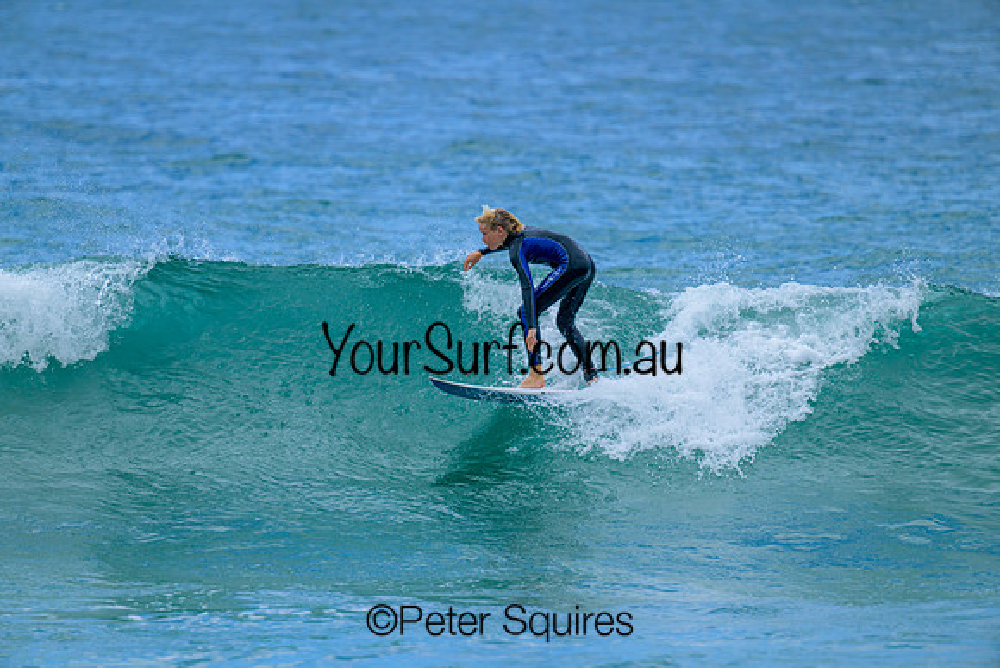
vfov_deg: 2.5
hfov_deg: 3.7
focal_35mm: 560
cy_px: 334
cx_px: 500
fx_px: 15558
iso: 450
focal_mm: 560
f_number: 8
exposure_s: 1/2000
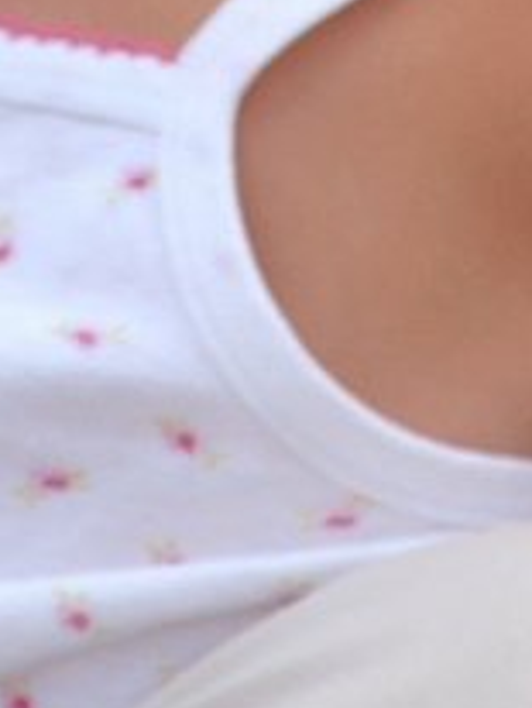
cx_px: -5
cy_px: -634
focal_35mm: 1730
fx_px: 35371
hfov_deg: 0.9
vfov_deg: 1.1
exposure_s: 1/250
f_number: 5.6
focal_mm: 155
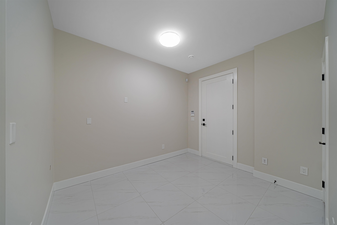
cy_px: 112
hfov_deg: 112.6
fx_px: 112
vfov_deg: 90.0
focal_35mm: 12
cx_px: 168
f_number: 6.3
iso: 100
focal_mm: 12
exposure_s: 1/60
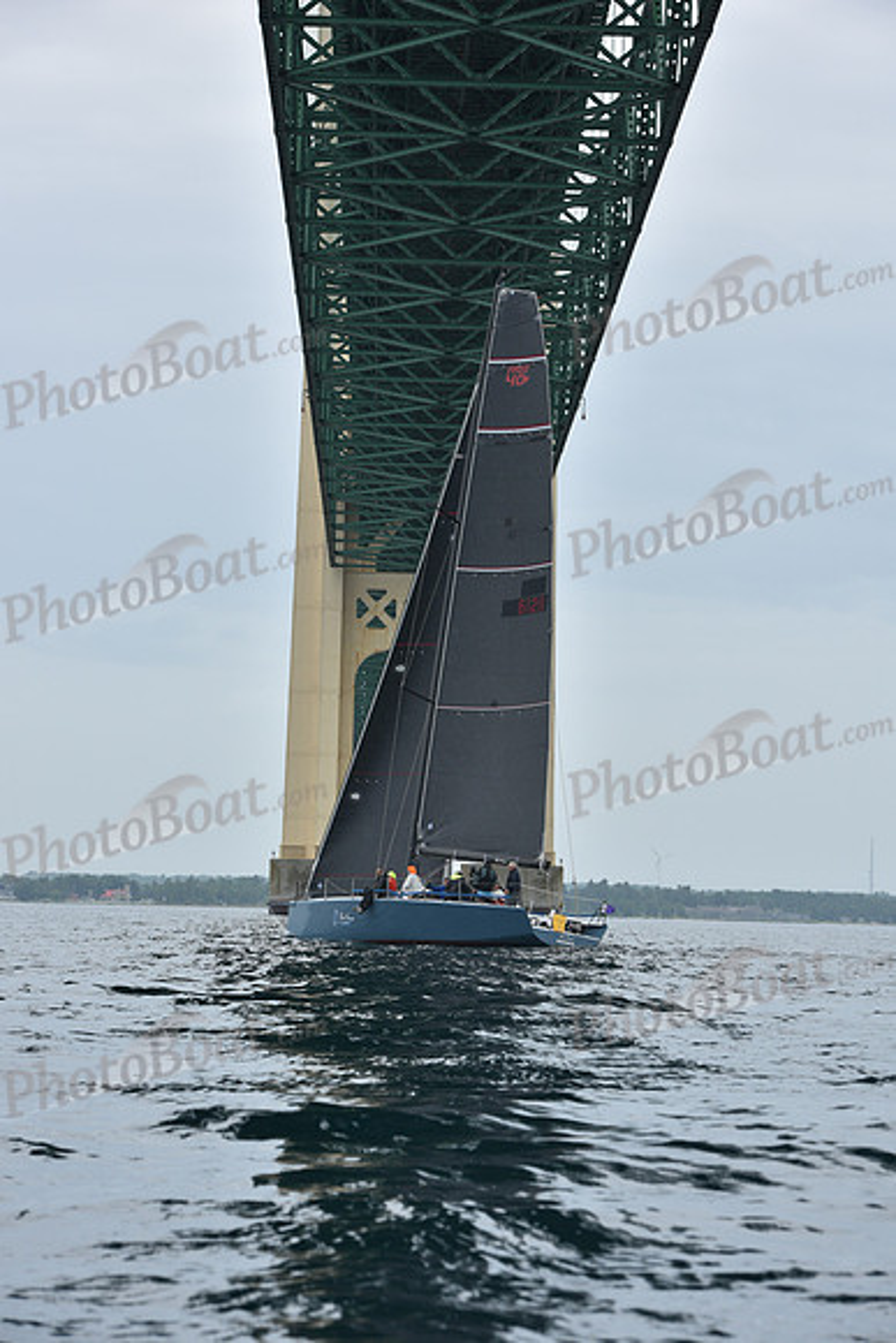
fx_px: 3731
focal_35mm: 100
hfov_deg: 13.7
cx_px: 448
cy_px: 672
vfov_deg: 20.4
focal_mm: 100
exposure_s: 1/800
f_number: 6.3
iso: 250
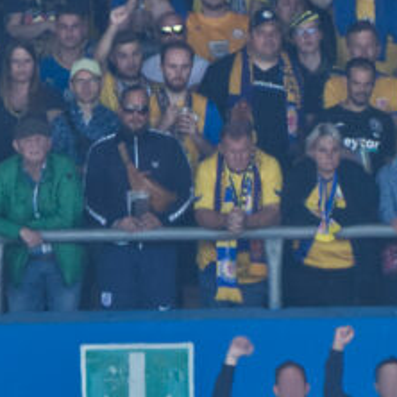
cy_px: 595
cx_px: 18
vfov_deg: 0.6
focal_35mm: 2878
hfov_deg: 0.6
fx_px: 37343
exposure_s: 1/100
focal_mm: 171.9
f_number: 8
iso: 200
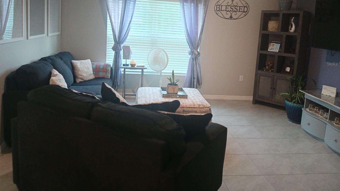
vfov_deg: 39.7
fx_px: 261
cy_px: 64
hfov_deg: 66.1
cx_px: 173
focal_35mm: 29
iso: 250
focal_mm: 3.98
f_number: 1.8
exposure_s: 1/30
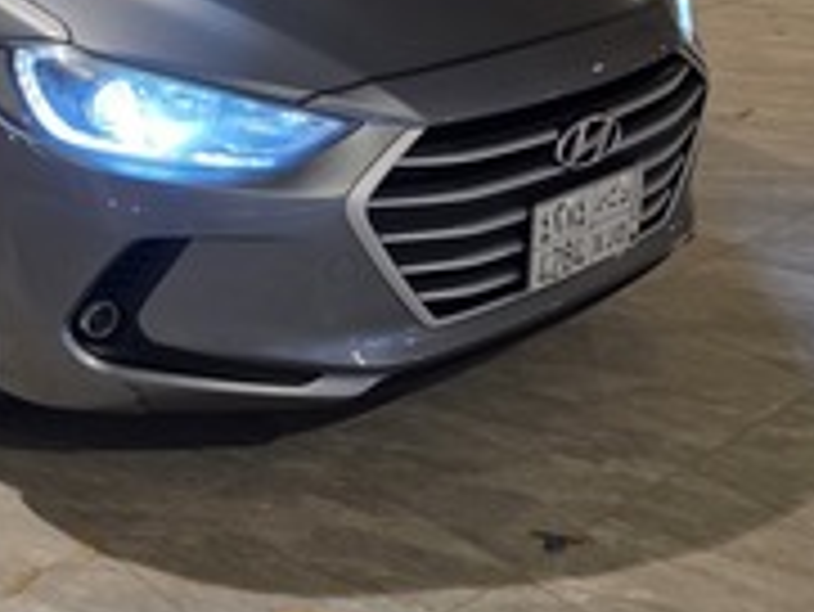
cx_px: 151
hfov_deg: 32.2
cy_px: 52
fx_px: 1365
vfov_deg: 24.5
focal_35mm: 58
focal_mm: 6.3
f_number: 1.7
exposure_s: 1/60.5
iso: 160
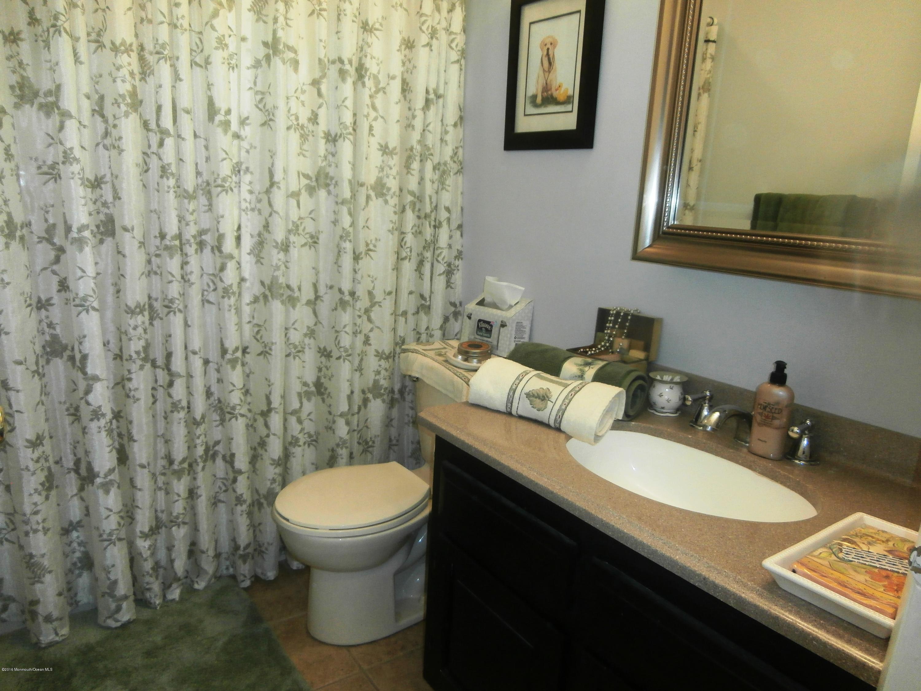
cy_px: 346
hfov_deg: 71.6
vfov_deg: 56.8
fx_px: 639
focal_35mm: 24
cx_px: 460
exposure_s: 1/30
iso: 200
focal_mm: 4.2
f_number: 3
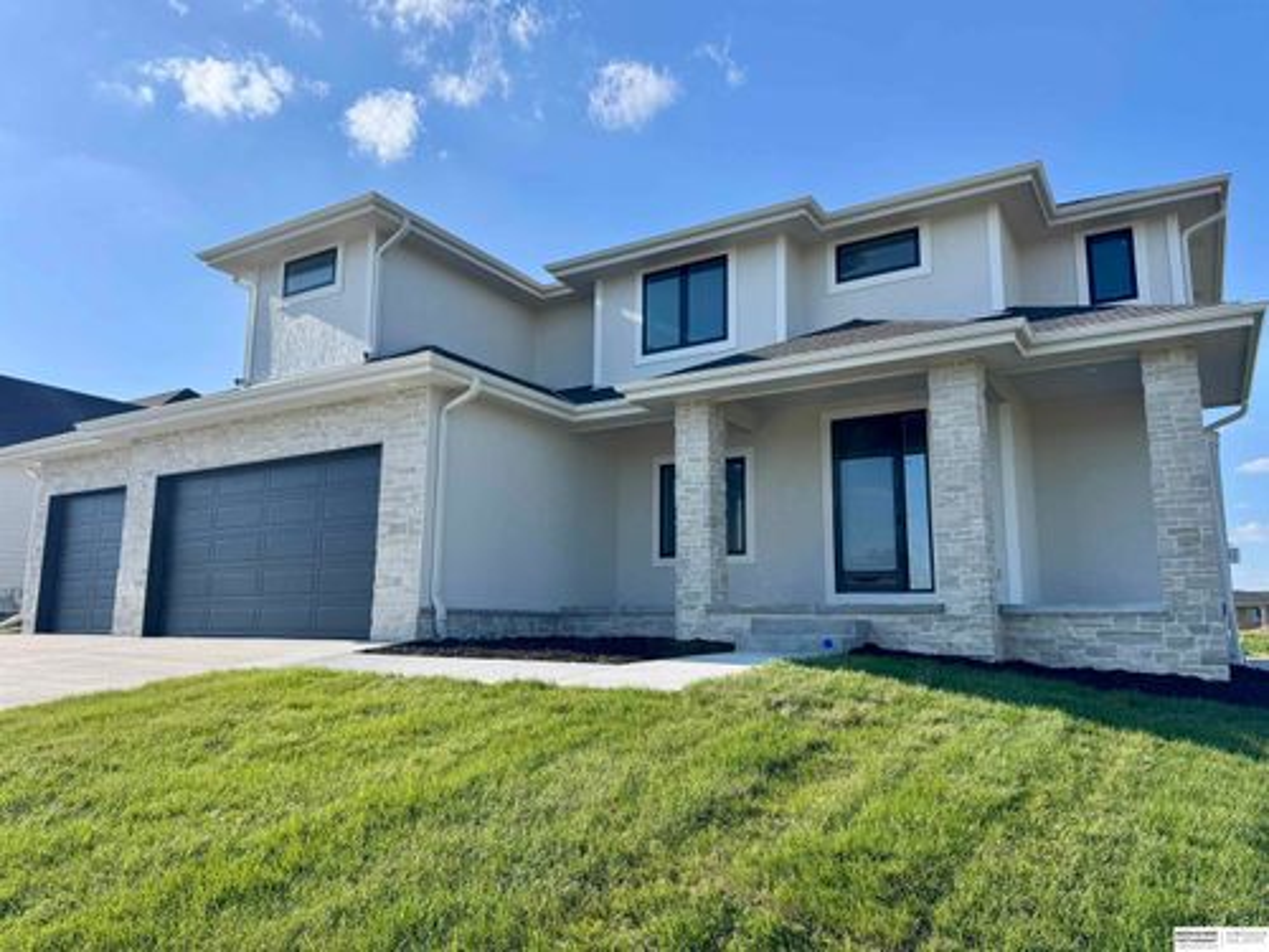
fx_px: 880
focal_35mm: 24
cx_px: 634
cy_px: 476
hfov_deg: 71.6
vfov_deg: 56.8
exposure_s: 1/3413
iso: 80
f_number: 1.78
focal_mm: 6.76
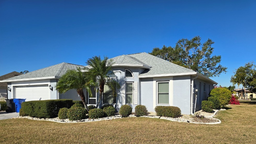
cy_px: 98
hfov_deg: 71.9
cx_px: 130
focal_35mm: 26
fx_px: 176
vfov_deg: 43.7
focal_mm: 6.3
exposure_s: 1/1245
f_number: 1.7
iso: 12
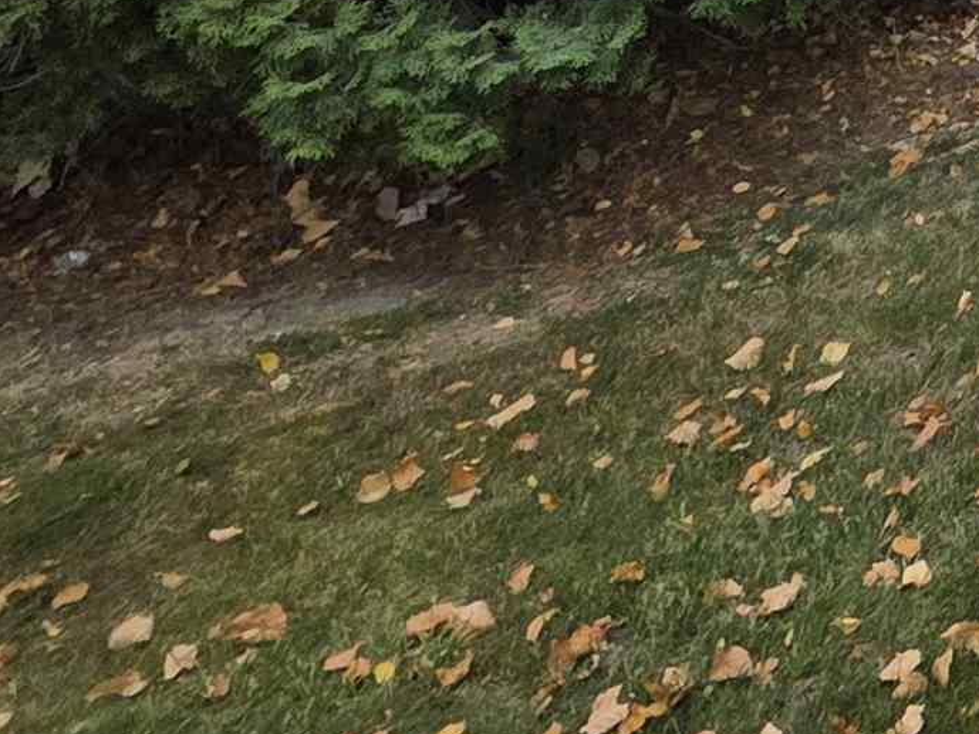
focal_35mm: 58
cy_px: -634
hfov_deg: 21.4
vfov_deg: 18.7
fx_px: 1639
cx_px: 1770
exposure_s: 1/603
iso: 40
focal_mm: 2.2
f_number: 1.9
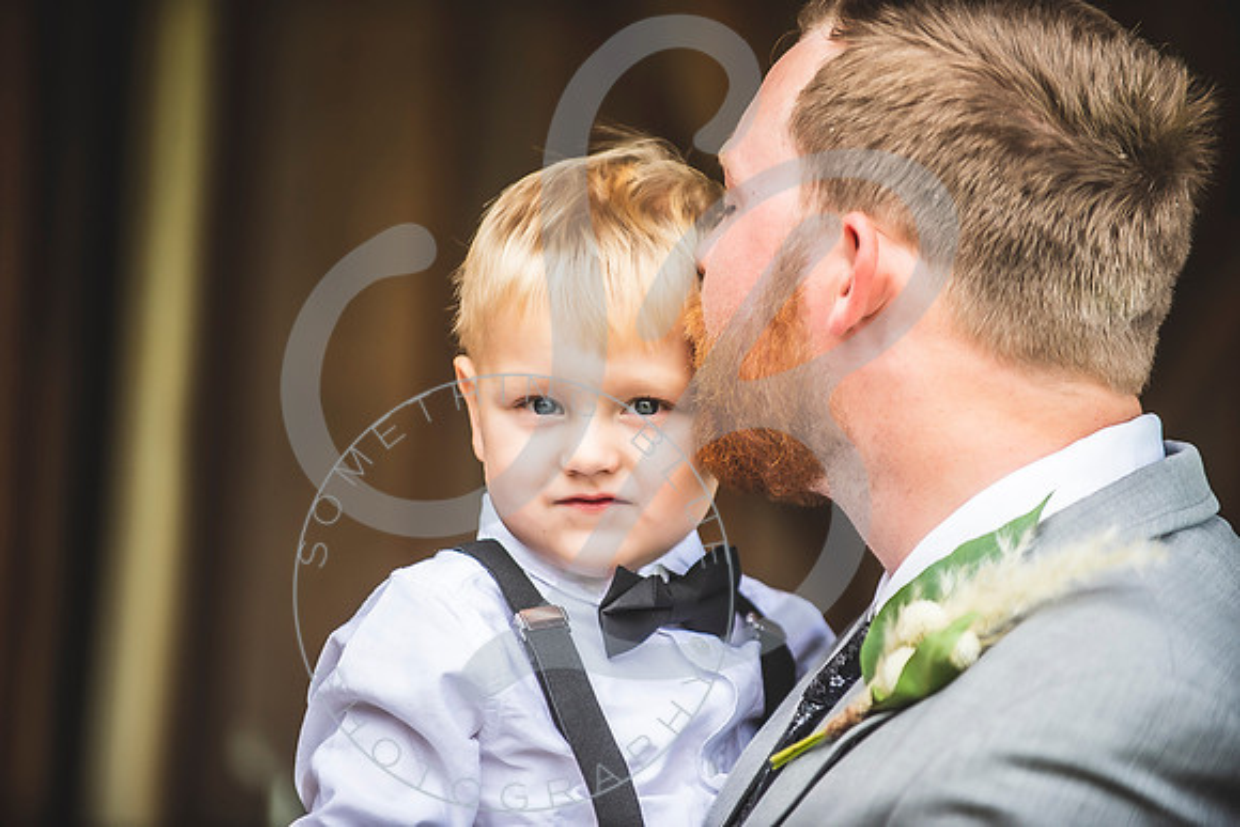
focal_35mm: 200
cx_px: 620
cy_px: 414
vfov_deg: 6.9
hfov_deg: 10.3
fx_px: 6890
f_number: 2.8
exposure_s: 1/400
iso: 200
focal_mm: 200
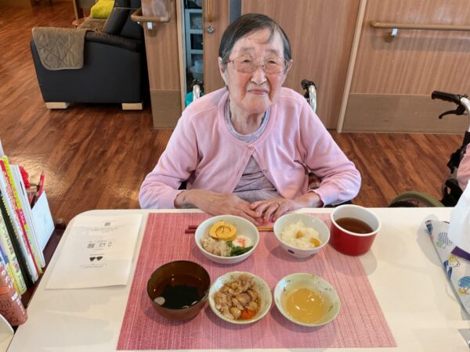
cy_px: 176
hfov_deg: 61.7
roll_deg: -1.8
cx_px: 235
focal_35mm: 29
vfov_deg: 48.2
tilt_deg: -32.9
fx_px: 394
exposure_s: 1/50
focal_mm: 3
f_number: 1.8
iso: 64
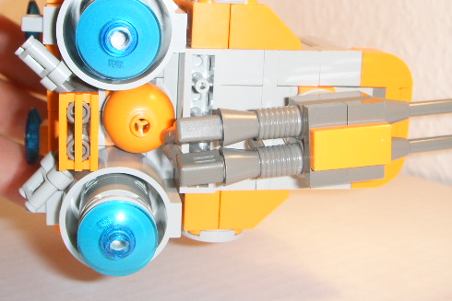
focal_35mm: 53
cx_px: 196
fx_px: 666
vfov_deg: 25.5
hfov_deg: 37.4
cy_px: 116
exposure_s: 1/45
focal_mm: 6.6
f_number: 3.5
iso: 100
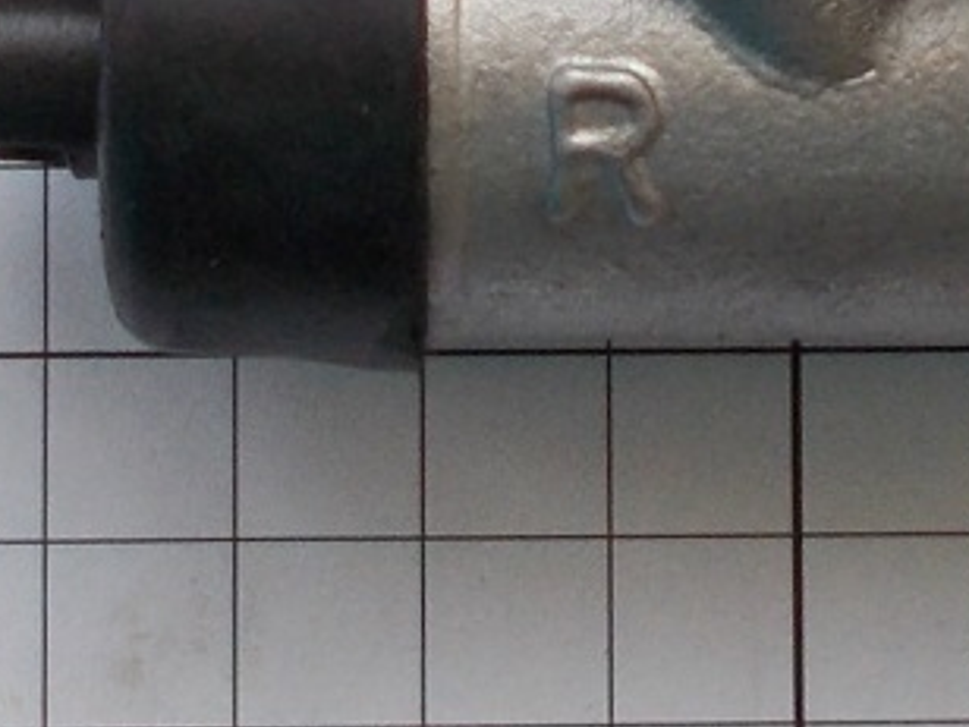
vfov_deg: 25.6
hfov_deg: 34.2
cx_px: 812
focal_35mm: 54
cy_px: -9
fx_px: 1512
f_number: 3.2
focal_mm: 4.6
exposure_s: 1/200
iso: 80
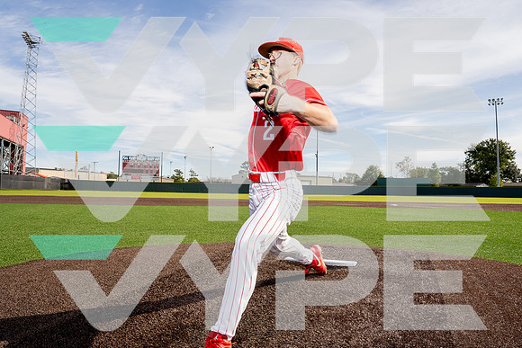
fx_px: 328
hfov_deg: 77.1
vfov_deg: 56.0
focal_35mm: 23
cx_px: 261
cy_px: 174
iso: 160
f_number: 8
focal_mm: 20
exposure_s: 1/250
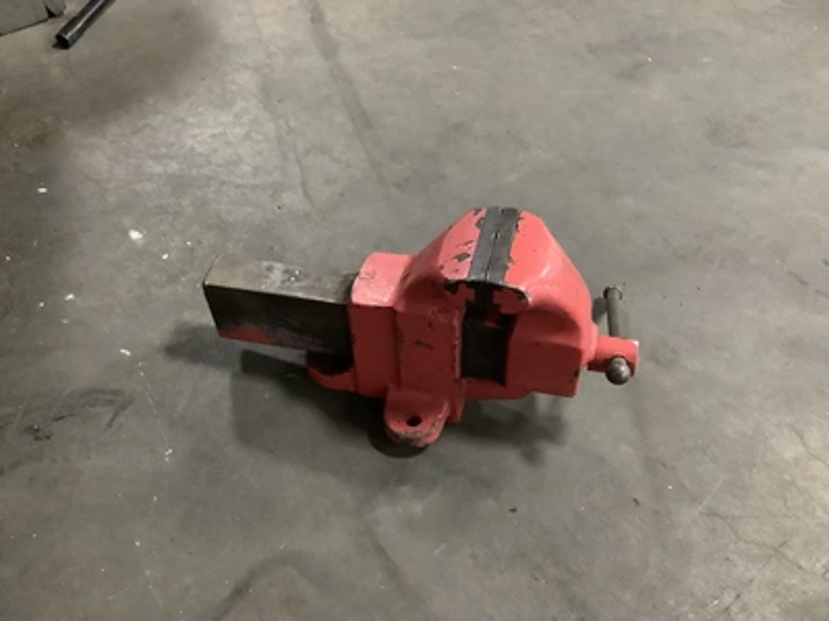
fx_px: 742
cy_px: 310
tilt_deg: -48.9
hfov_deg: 58.4
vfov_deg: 45.4
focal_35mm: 31
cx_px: 414
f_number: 2.4
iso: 640
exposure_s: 1/30
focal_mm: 3.3
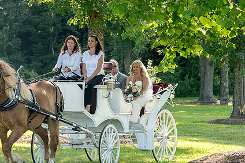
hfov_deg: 9.5
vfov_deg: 6.3
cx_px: 69
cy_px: 43
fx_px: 1477
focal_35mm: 217
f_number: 5.6
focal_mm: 118
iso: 100
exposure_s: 1/250
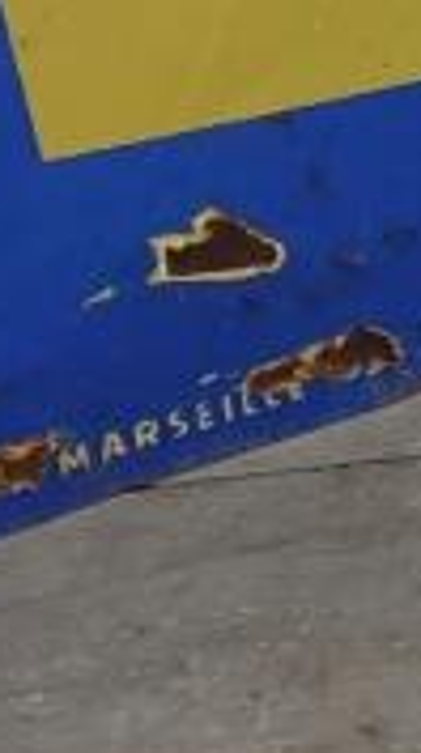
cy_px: -821
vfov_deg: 11.6
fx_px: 3269
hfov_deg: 6.5
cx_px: 1403
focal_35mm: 164
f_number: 1.5
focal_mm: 4.3
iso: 320
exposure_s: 1/50
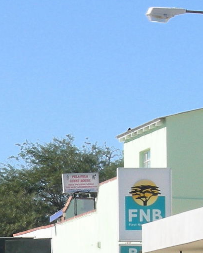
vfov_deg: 4.2
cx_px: -145
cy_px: 286
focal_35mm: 461
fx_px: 3460
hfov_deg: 3.3
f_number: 6.5
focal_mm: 26.3
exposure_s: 1/230
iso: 64
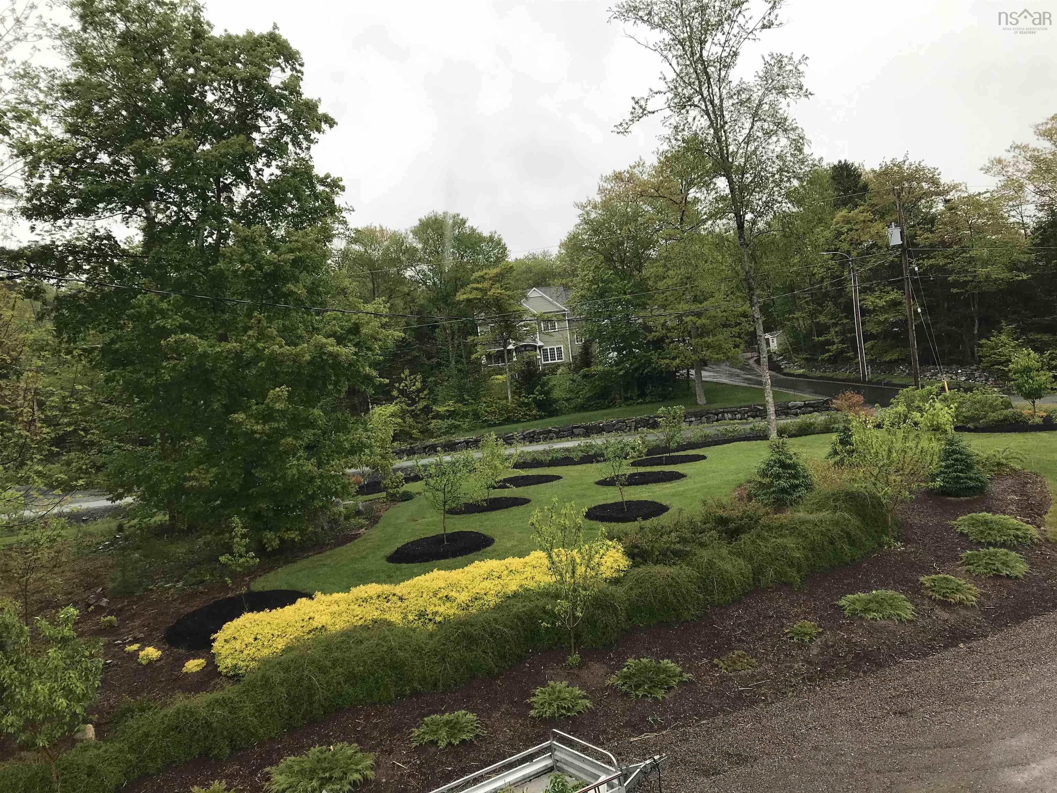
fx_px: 855
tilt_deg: +3.7
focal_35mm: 28
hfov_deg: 63.4
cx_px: 528
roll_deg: +5.8
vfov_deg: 49.7
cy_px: 396
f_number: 1.8
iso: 20
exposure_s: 1/556
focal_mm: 3.99
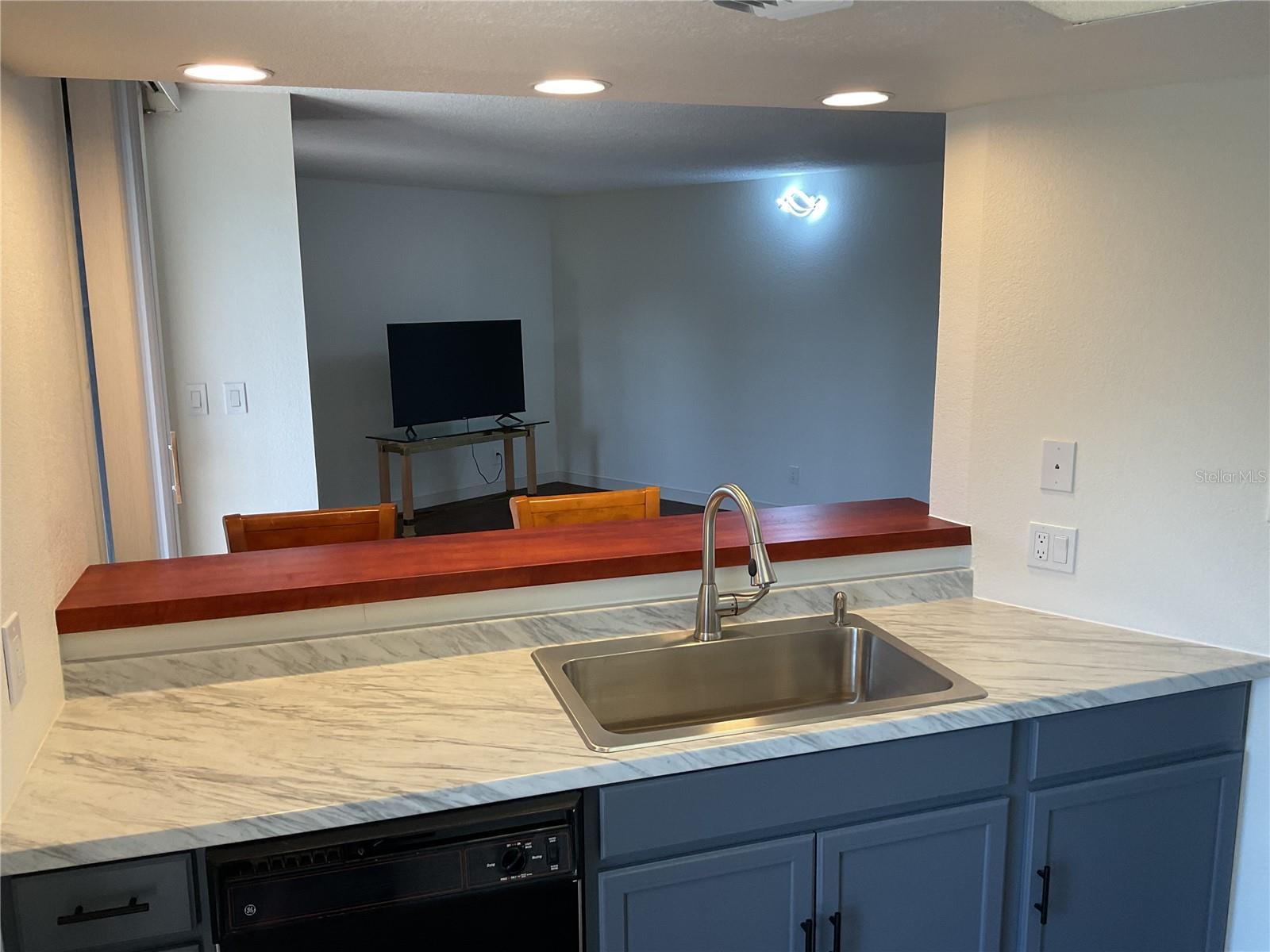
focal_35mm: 29
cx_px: 635
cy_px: 476
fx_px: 1064
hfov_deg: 61.7
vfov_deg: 48.2
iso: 64
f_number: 1.8
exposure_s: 1/120
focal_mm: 3
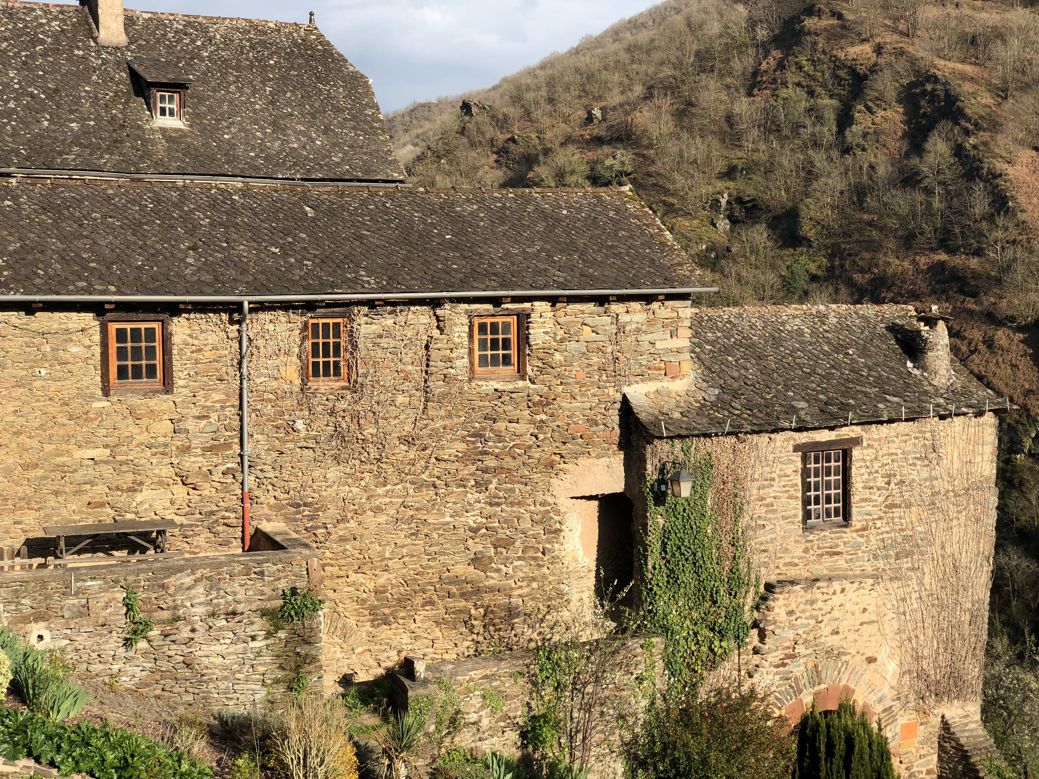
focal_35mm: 52
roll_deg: +1.6
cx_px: 520
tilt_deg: -3.5
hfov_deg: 36.8
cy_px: 390
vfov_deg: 28.0
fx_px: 1561
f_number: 2.4
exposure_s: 1/631
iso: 16
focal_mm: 6
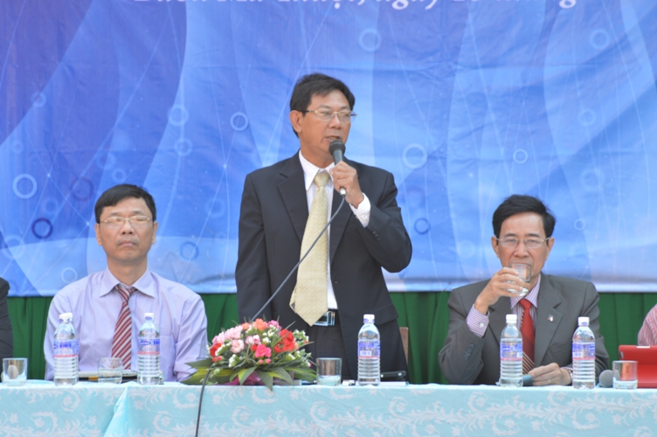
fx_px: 8205
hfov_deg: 4.6
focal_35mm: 450
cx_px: 328
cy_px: 218
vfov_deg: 3.0
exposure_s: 1/40
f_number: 8
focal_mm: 300
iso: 125
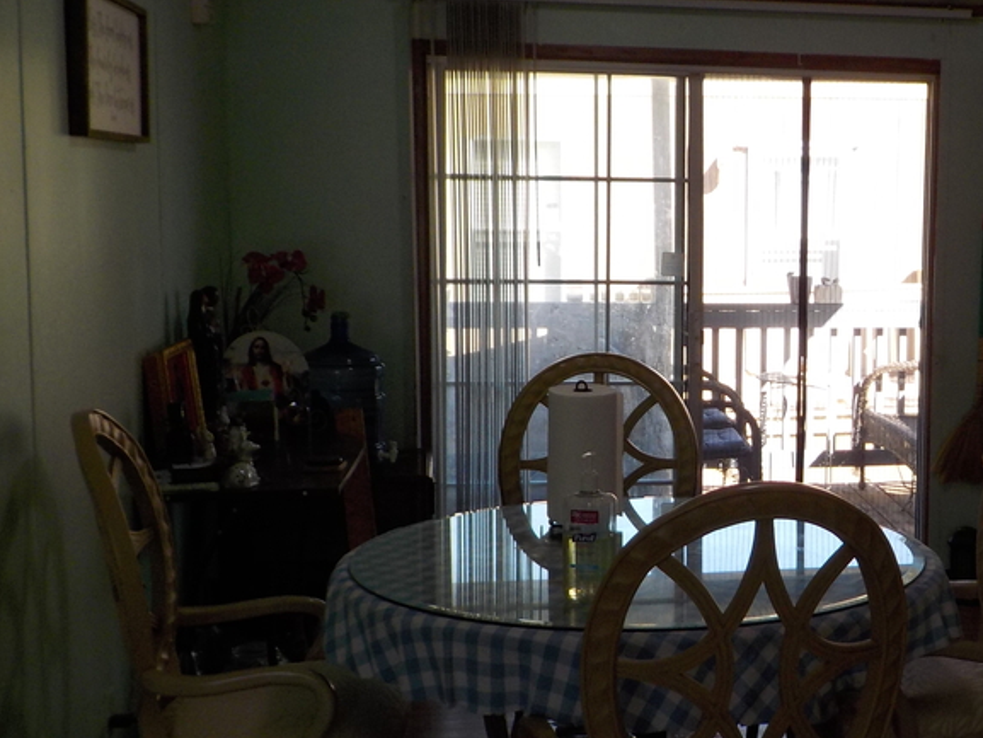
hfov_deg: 36.0
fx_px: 1477
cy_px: 372
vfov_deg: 28.0
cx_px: 739
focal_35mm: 52
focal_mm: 4.1
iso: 125
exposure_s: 1/125
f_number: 3.3
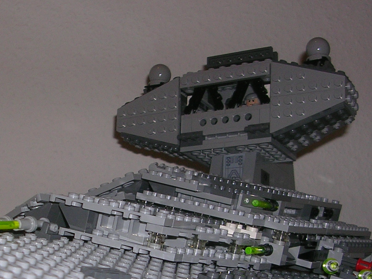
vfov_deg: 19.6
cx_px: 146
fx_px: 795
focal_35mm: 74
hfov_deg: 26.3
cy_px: 237
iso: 50
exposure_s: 1/60.1
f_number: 2.8
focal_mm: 5.8
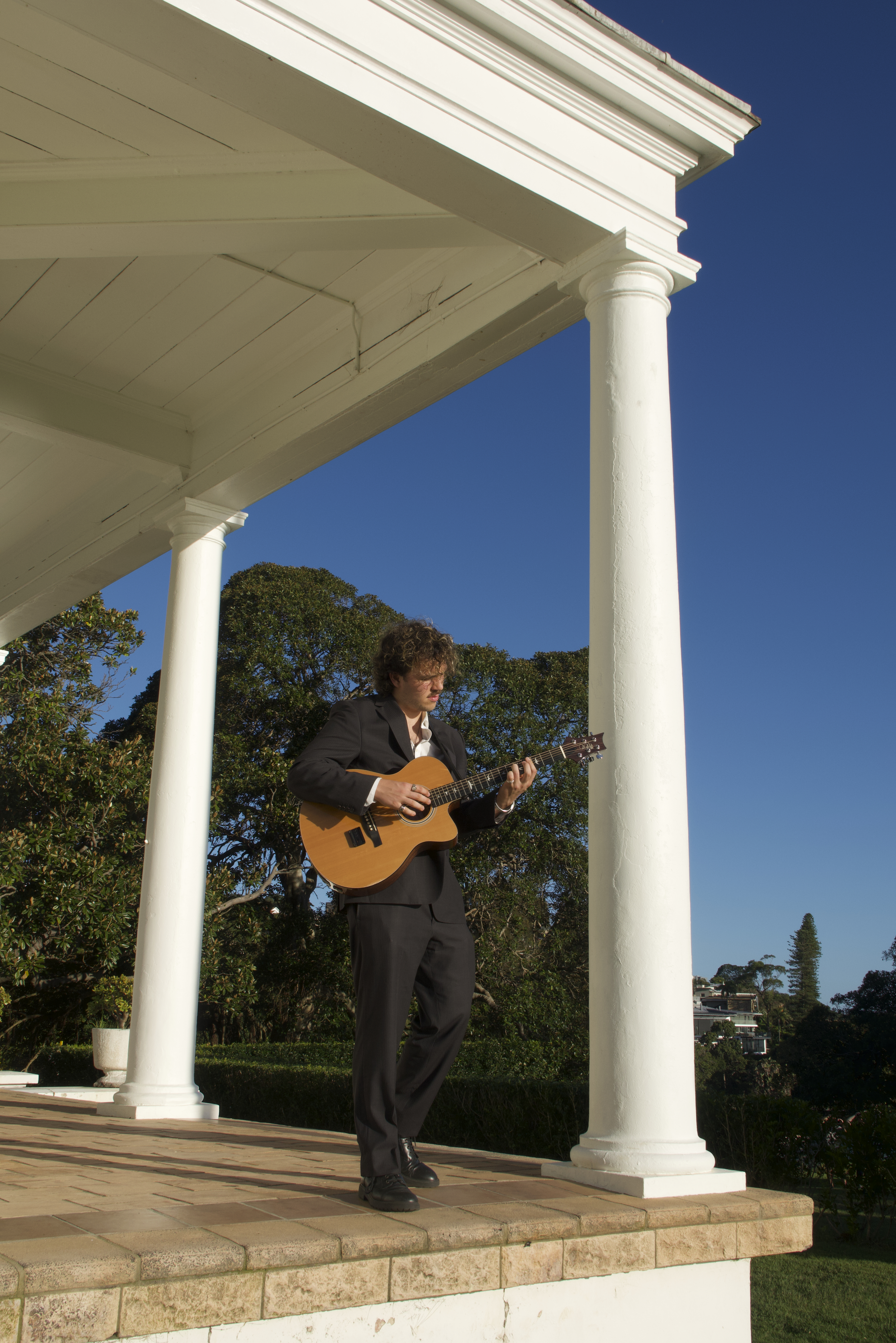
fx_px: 1269
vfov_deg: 55.8
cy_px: 672
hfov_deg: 38.9
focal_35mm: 34
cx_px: 448
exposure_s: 1/320
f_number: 8
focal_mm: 12.63
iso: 100
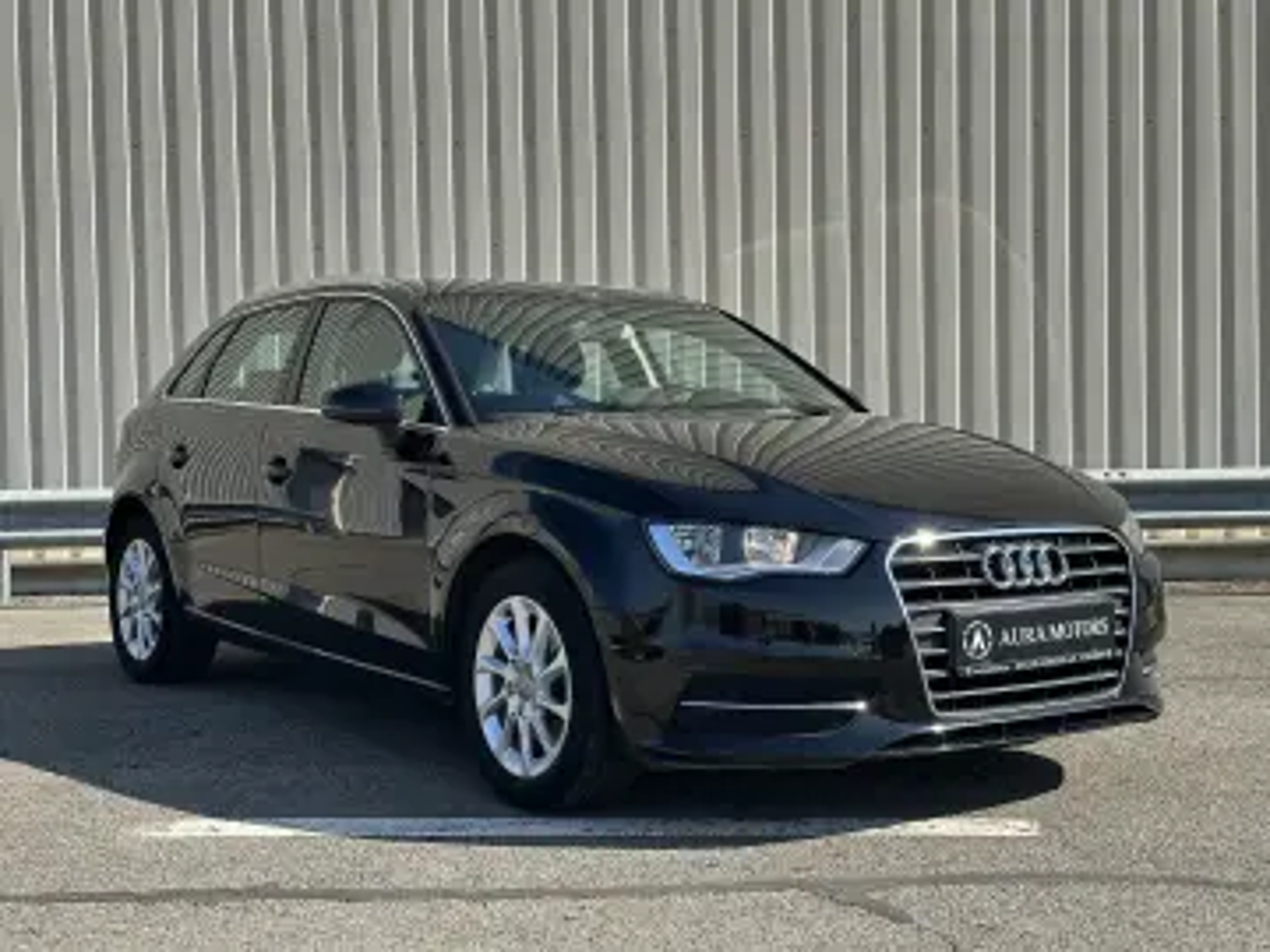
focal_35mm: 48
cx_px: 635
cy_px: 476
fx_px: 1761
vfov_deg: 30.3
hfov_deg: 39.7
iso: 64
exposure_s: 1/2160
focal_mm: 6.86
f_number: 1.78
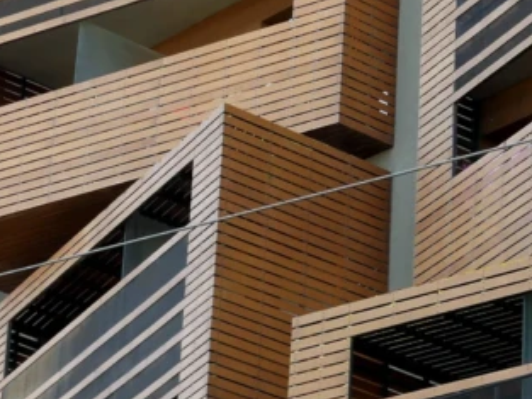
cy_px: 212
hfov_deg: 9.0
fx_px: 3382
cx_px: 357
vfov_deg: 6.8
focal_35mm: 220
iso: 100
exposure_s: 1/100
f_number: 4
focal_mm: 15.5
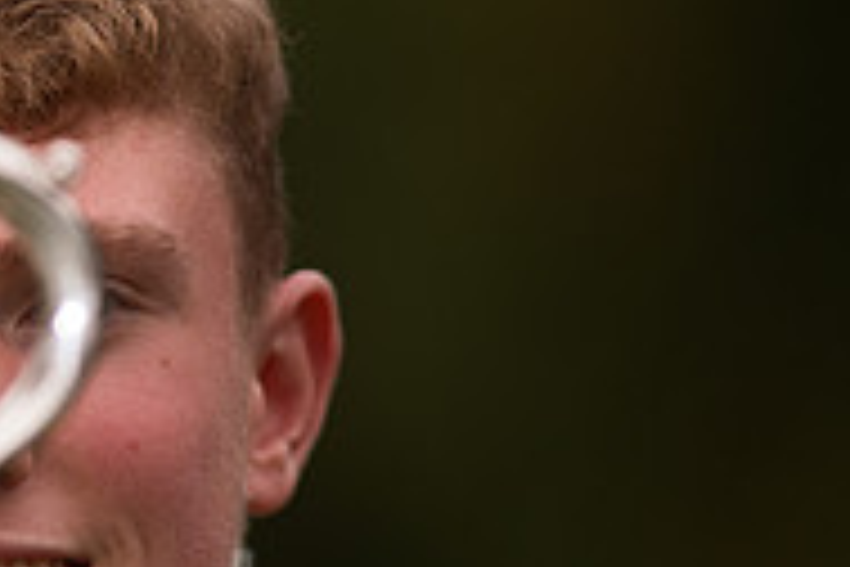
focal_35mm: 919
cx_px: -319
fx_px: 21697
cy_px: 673
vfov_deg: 1.5
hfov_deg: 2.2
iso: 160
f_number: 4
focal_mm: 300
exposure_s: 1/250
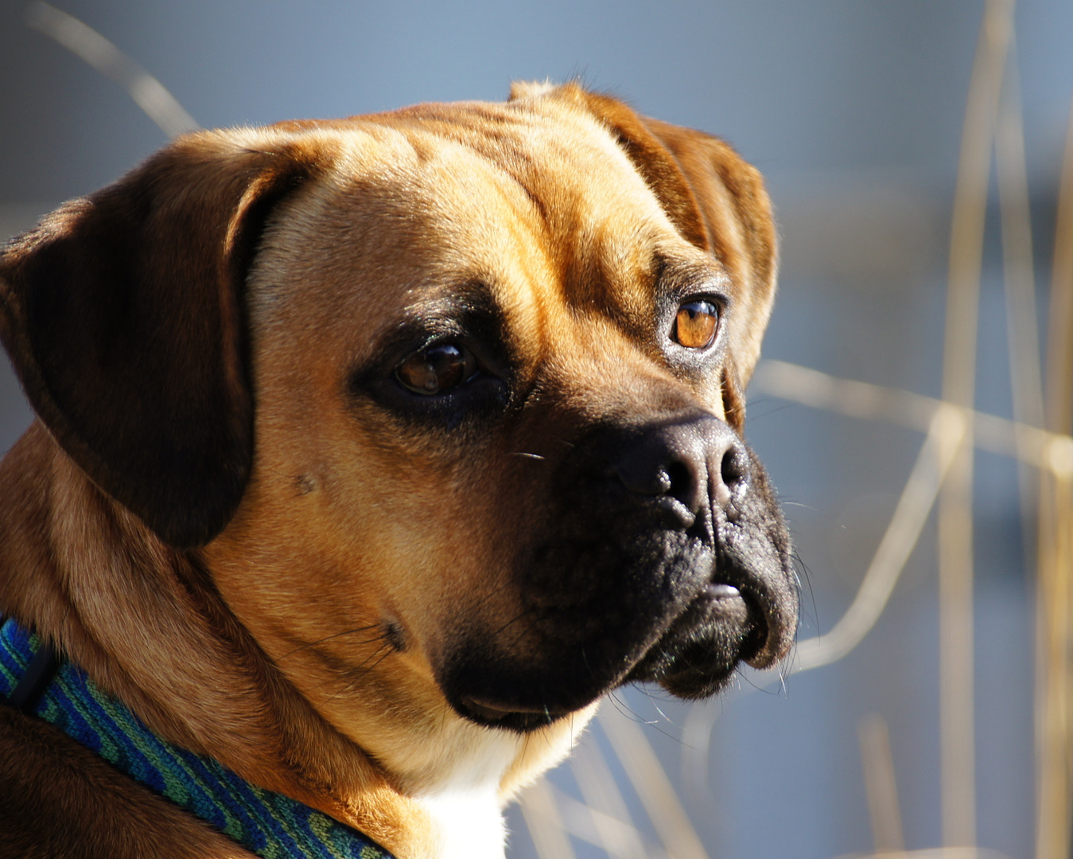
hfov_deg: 4.5
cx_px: 598
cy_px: 418
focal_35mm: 427
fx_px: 13559
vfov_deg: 3.6
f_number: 5
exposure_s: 1/320
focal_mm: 200
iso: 125
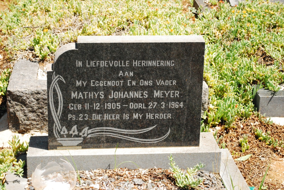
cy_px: 95
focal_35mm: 82
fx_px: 651
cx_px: 142
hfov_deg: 24.6
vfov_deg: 16.6
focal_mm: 55
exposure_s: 1/2500
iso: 1600
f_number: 5.6
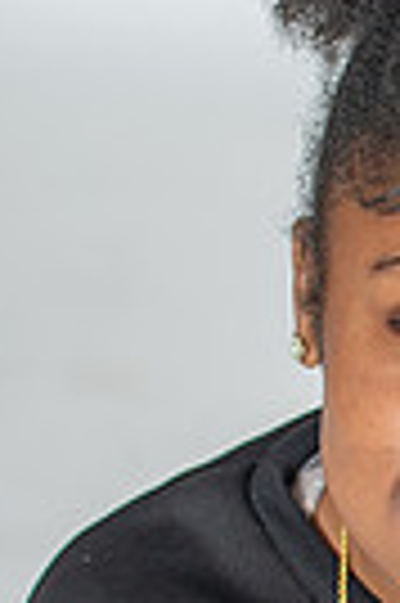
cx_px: 607
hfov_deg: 7.7
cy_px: 612
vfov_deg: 11.6
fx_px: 2924
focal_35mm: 175
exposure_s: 1/250
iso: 100
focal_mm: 35
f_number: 3.2
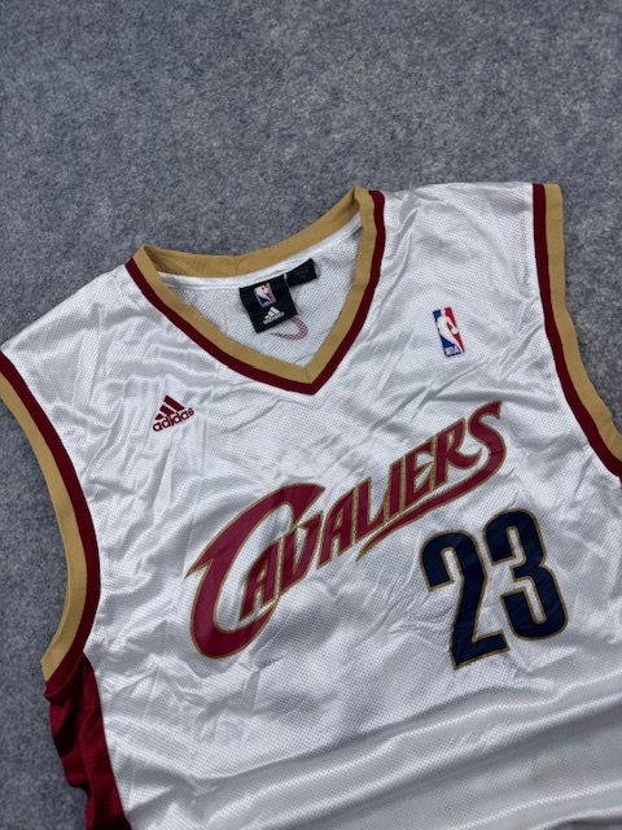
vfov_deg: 71.6
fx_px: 575
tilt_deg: -55.3
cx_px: 311
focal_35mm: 24
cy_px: 415
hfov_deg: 56.8
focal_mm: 6.76
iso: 80
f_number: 1.78
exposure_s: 1/459
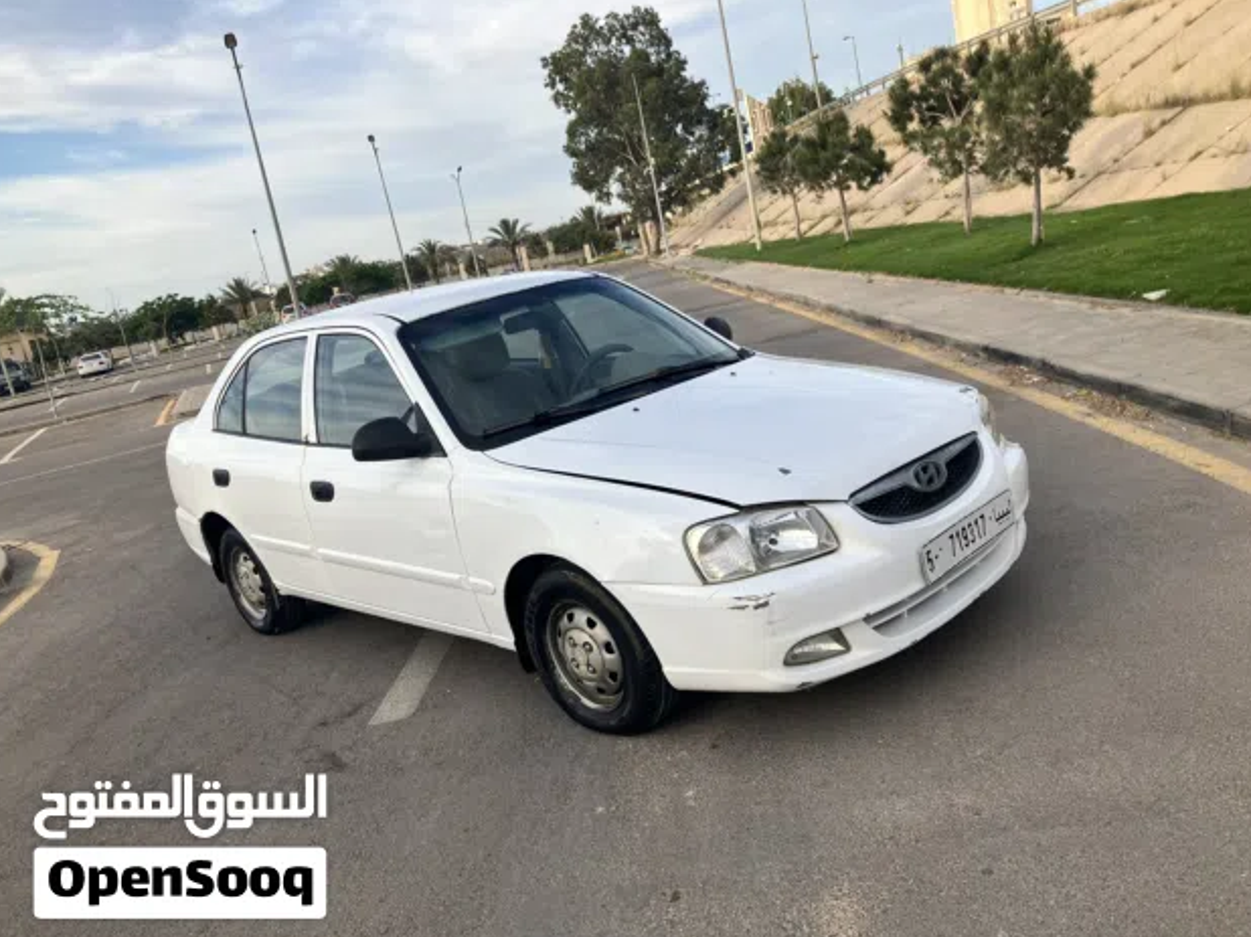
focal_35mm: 29
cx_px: 632
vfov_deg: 48.2
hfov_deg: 61.7
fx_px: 1048
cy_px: 482
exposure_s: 1/934
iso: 32
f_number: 1.8
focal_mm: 3.99
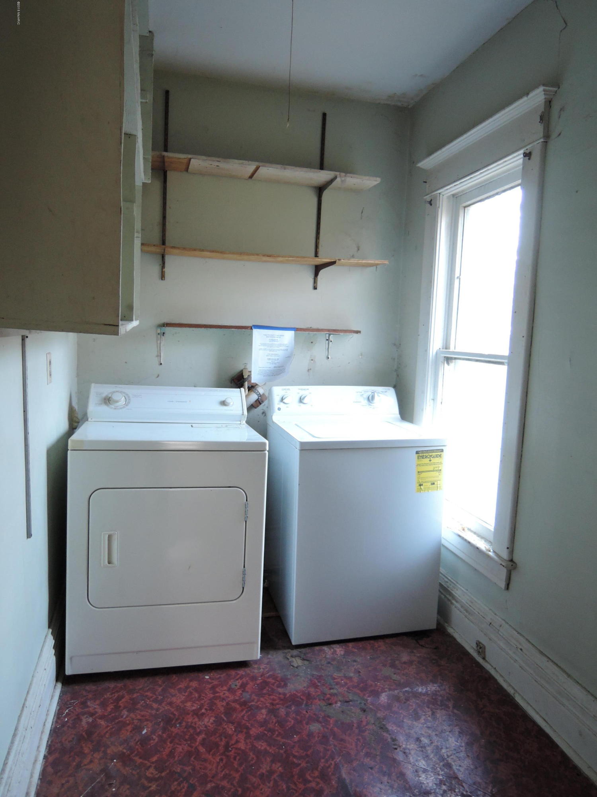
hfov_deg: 56.8
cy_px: 398
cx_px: 298
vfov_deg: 71.6
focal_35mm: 24
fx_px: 552
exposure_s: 1/30
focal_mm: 5.1
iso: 400
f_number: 2
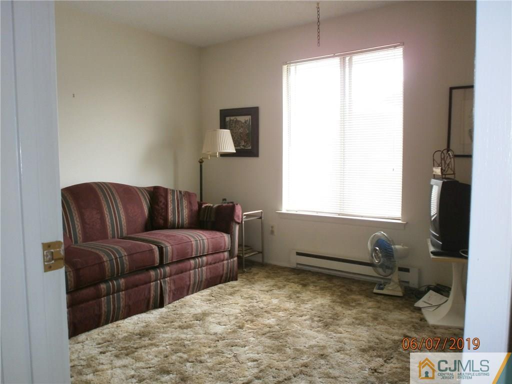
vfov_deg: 51.4
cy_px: 192
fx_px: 399
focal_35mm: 27
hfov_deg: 65.3
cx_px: 256
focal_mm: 4.8
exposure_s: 1/30
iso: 125
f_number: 2.9
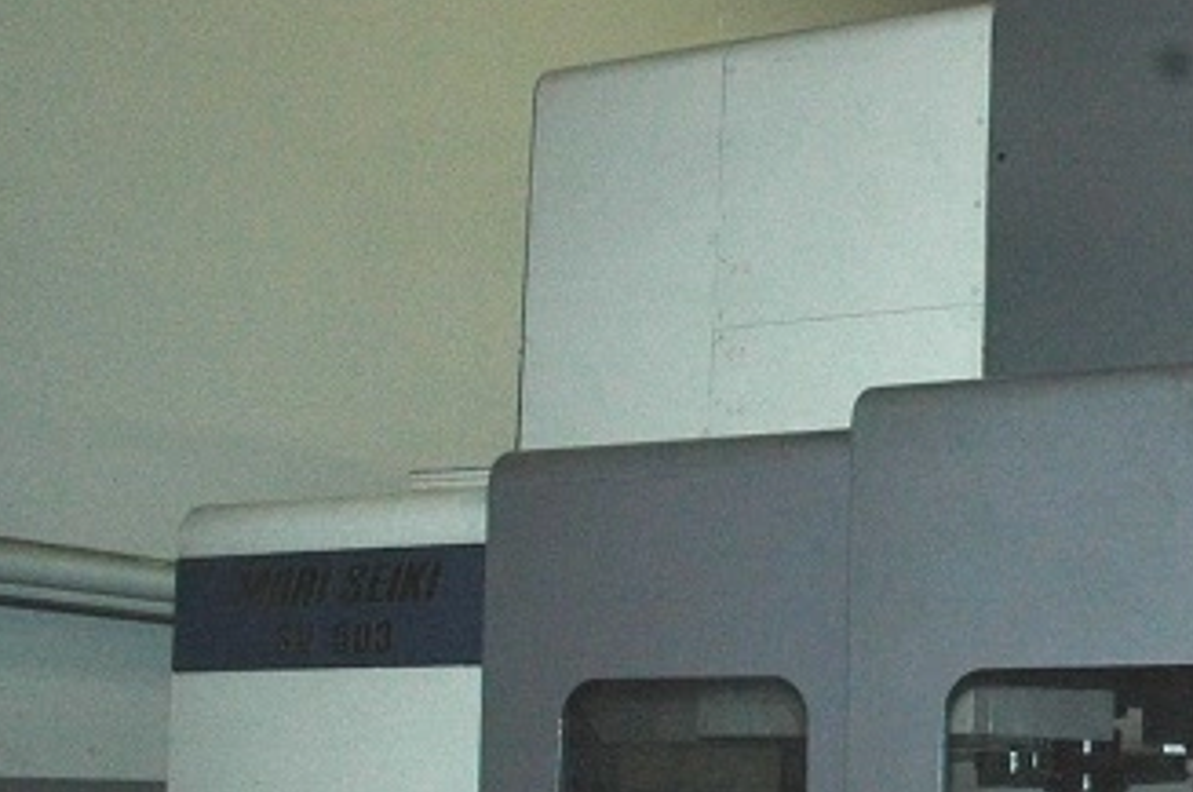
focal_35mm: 66
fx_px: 2184
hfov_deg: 27.4
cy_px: 571
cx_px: 1379
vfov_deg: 20.4
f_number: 8
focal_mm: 18
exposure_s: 1/125
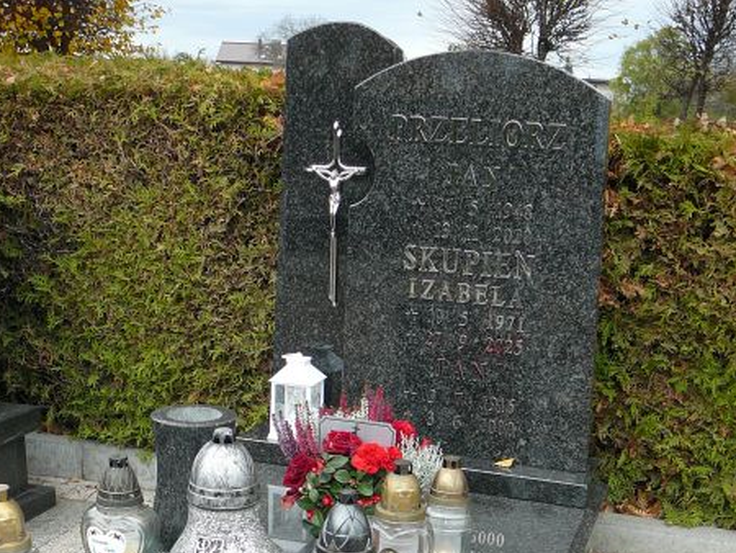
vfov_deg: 26.1
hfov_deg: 35.5
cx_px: 373
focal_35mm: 54
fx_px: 1149
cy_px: 510
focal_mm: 5.6
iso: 80
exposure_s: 1/160
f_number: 3
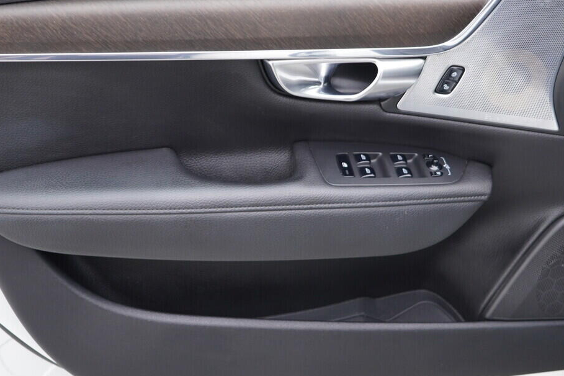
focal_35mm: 57
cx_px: 334
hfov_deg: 35.0
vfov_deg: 23.7
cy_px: 127
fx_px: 893
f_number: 2.8
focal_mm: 24
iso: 200
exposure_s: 1/40
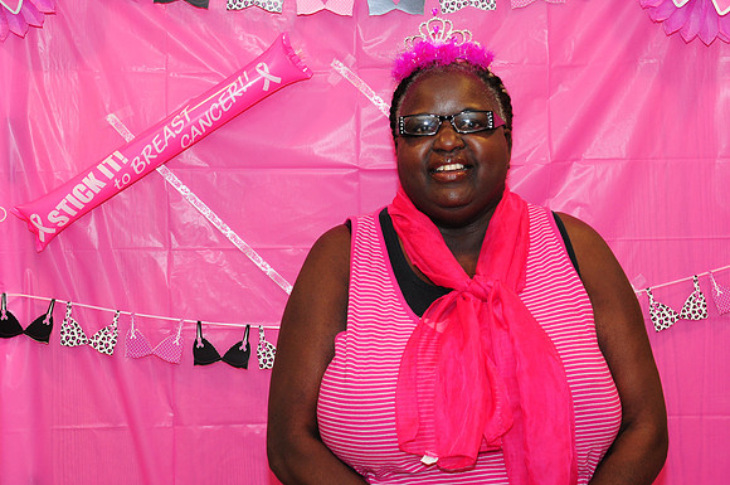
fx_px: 1367
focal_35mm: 68
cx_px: 365
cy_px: 242
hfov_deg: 29.9
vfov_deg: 20.1
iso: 640
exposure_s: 1/60
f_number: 5.6
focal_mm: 45
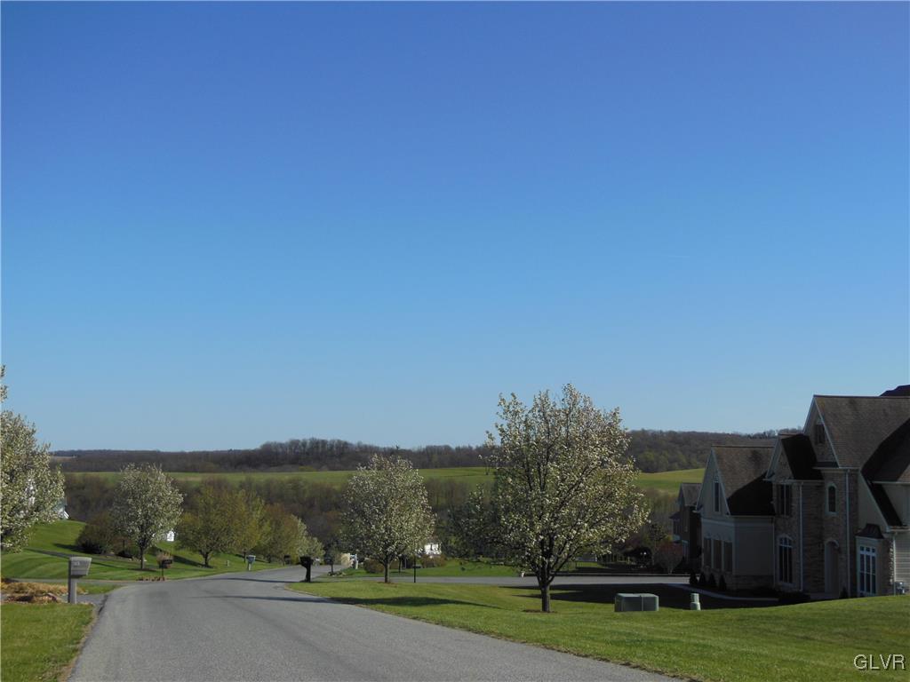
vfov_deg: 28.0
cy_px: 341
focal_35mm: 52
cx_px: 455
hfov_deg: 36.8
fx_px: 1367
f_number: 4.7
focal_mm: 9.3
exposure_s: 1/1000
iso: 125
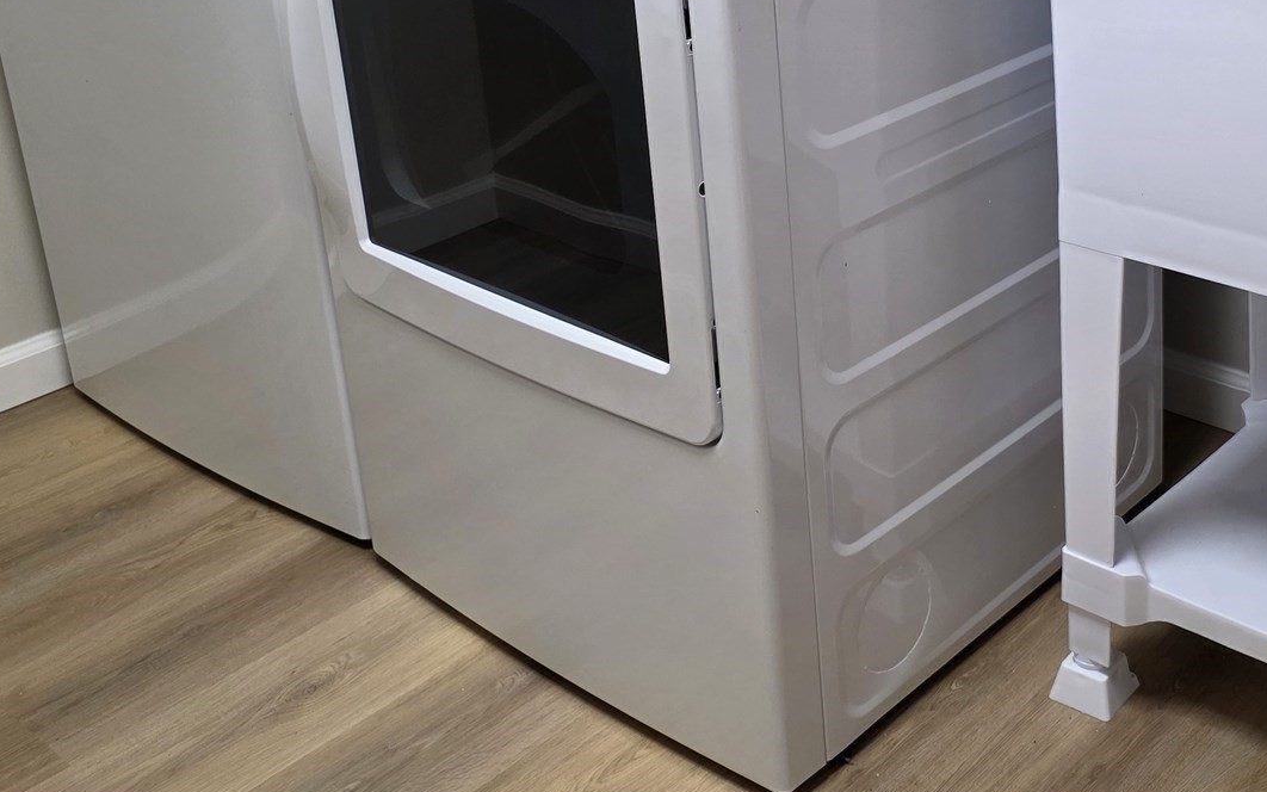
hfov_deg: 41.5
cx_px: 935
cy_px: 64
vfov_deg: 26.4
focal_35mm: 47
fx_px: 1623
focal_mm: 6.3
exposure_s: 1/120
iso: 125
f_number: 1.7
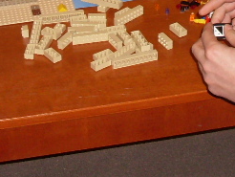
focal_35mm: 158
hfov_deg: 12.4
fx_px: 1074
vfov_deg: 9.0
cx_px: 197
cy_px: -149
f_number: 2.8
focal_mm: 6.3
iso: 100
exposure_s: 1/45
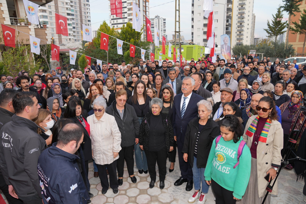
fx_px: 204
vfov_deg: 53.2
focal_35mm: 24
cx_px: 153
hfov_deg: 73.7
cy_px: 102
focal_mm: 24
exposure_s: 1/320
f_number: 3.5
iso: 200
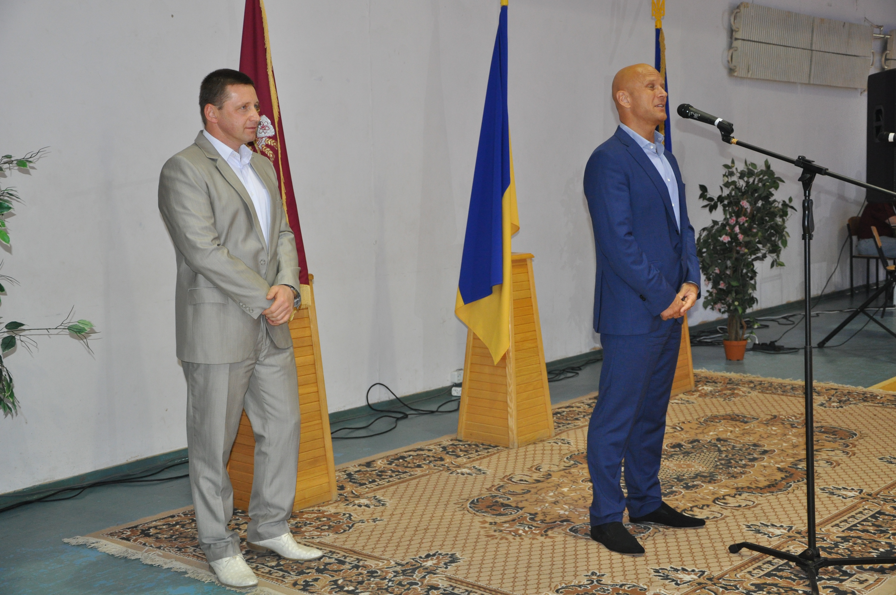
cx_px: 448
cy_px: 298
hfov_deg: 41.2
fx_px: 1193
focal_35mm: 48
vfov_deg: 28.0
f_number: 4.2
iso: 800
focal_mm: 32
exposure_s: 1/60
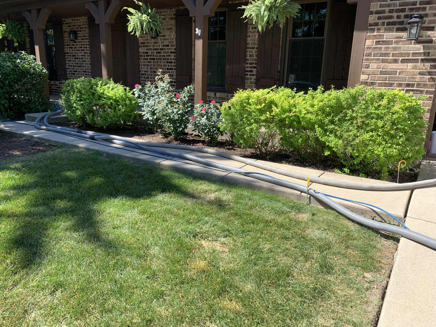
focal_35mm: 26
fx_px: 327
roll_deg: -2.5
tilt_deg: -15.3
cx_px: 218
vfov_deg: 53.1
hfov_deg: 67.3
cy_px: 164
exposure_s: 1/732
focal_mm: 4.25
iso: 25
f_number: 1.8
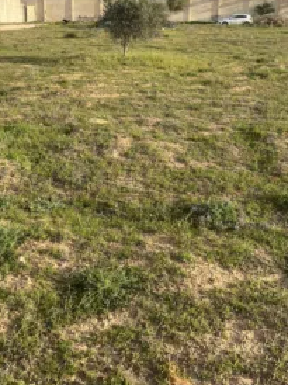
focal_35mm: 38
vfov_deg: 48.4
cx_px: 117
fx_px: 422
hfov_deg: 37.5
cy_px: 139
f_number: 1.5
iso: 50
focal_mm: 5.7
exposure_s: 1/2513
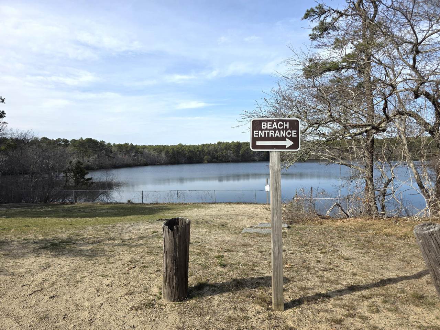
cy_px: 165
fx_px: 292
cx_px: 220
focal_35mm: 23
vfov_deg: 58.9
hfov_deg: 73.9
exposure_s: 1/6574
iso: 80
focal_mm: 6.3
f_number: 1.7
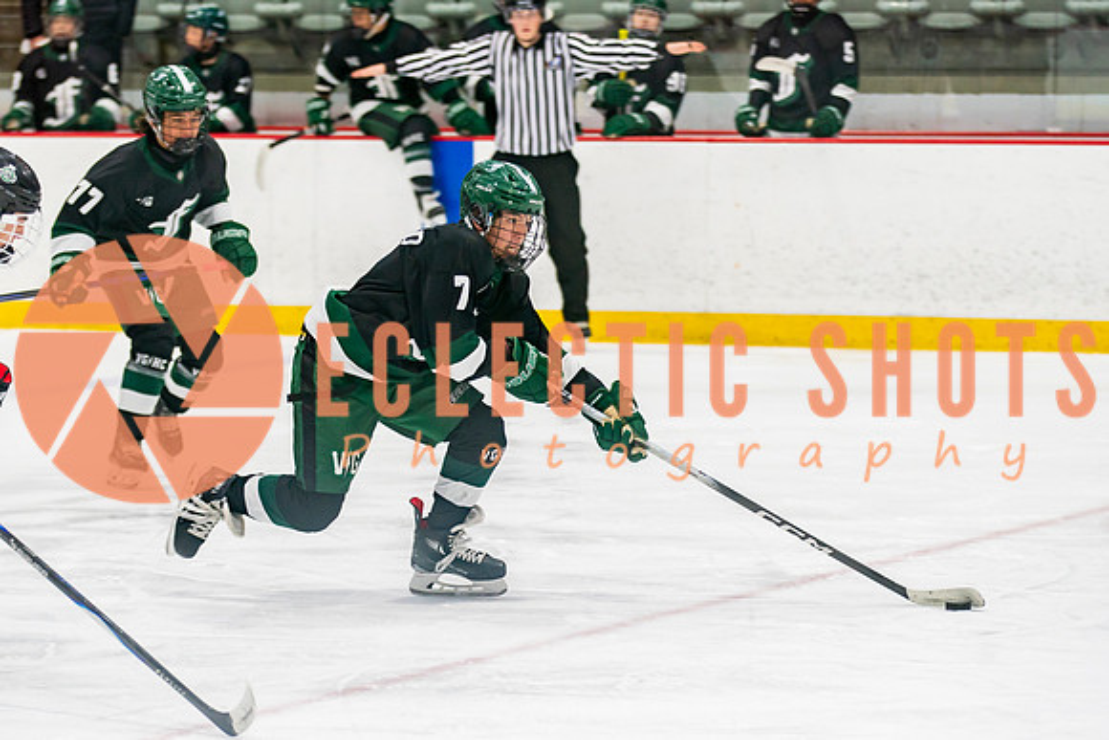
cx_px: 482
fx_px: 6136
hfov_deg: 10.3
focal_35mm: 199
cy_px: 324
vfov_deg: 6.9
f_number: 3.2
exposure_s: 1/640
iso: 800
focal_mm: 130
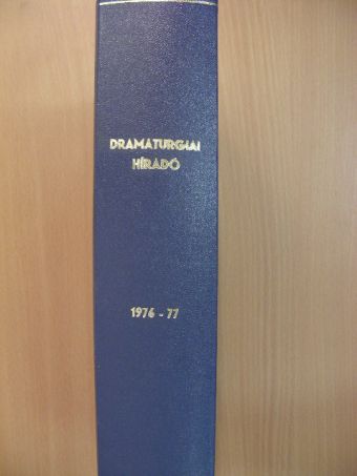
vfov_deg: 49.0
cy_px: 238
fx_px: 522
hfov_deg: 37.7
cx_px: 178
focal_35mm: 38
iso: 200
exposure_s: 1/29.7
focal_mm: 6.3
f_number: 3.5
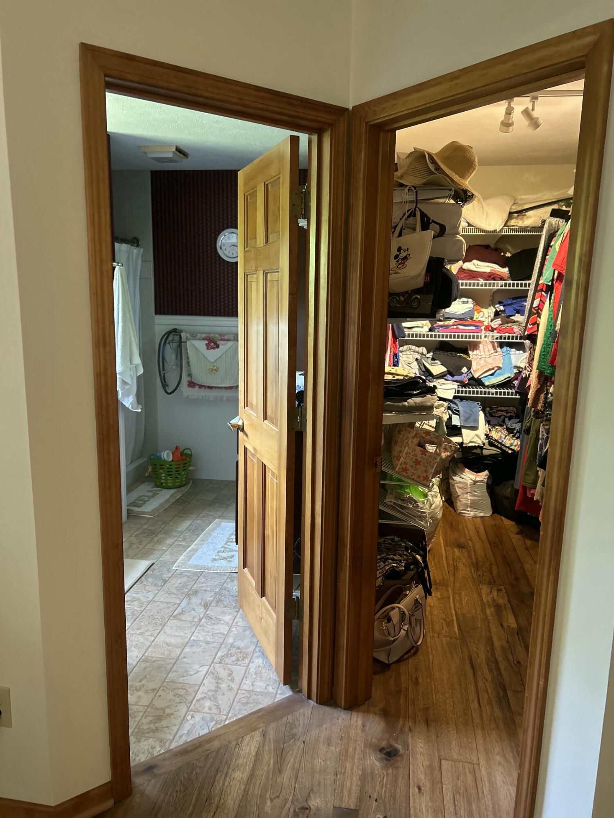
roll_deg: -0.4
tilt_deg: -12.3
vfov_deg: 67.3
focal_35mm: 26
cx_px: 307
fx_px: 615
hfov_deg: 53.1
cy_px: 409
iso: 400
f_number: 1.5
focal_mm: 5.7
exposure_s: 1/60
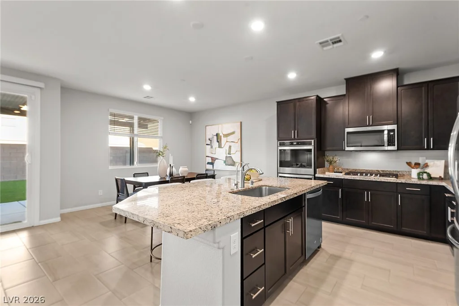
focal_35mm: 16
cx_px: 230
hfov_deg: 96.7
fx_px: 204
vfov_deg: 73.8
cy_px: 153
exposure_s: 1
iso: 100
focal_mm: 16
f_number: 8
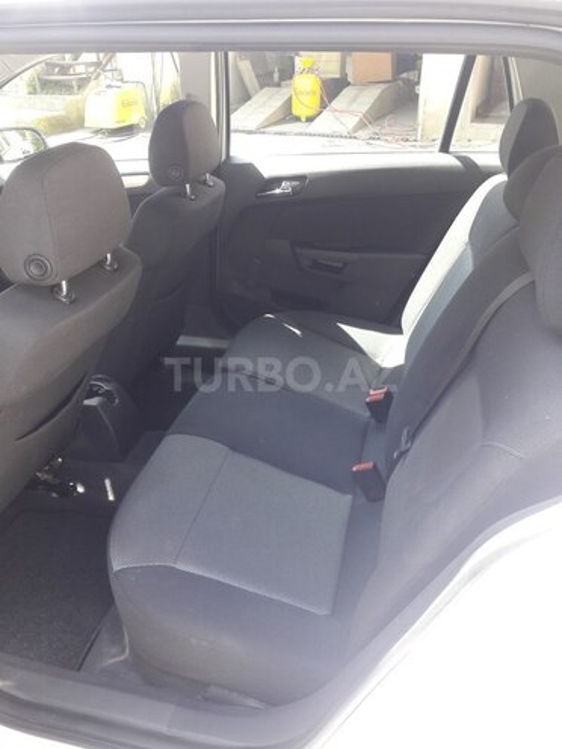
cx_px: 281
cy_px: 374
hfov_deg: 49.7
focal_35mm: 28
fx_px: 606
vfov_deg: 63.4
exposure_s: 1/100
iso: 80
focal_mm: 3.7
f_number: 1.9
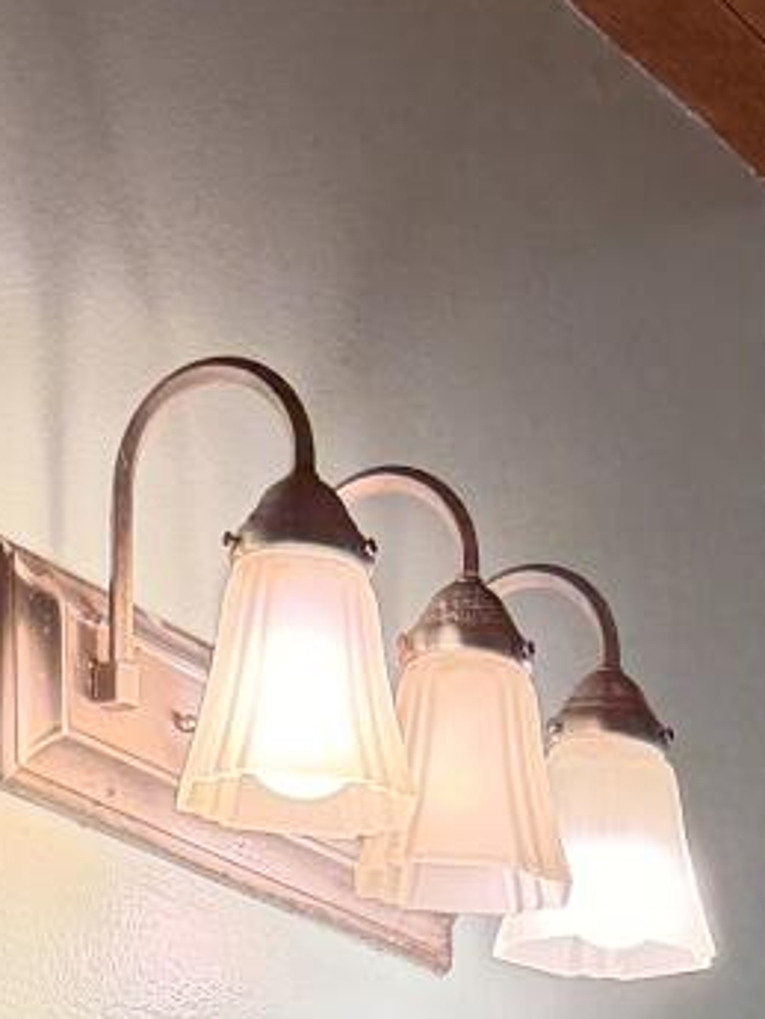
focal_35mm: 139
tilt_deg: -2.0
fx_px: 4093
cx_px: 827
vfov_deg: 12.4
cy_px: 2068
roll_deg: -0.1
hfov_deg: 10.6
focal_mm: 6.76
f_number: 1.78
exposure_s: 1/149
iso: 160
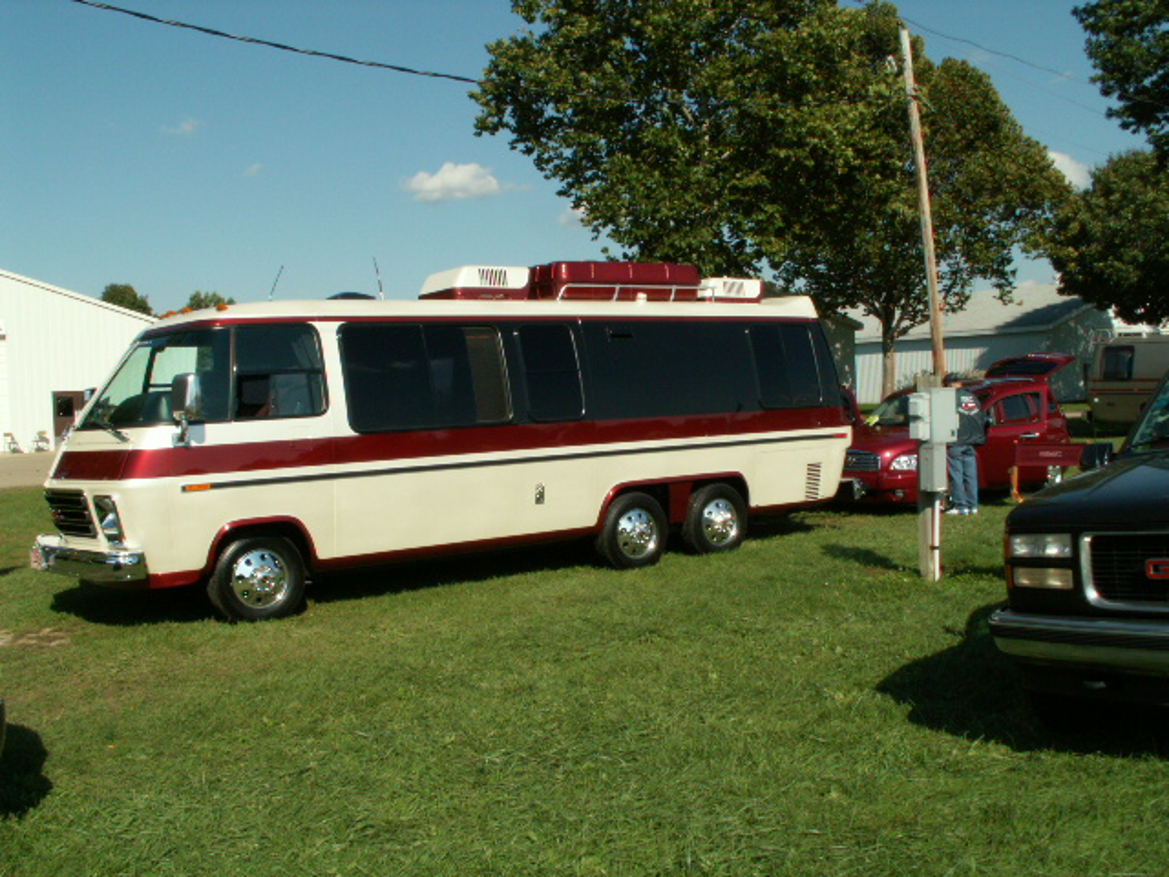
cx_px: 584
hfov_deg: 52.6
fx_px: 1182
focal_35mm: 35
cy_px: 438
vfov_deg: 40.7
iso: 50
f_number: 8
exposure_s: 1/200
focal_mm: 5.86
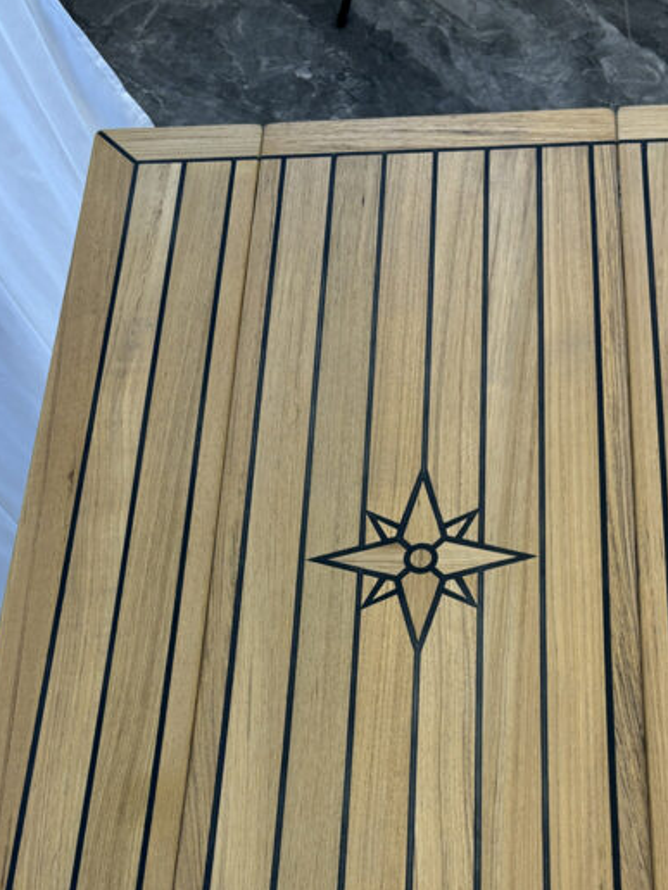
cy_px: 708
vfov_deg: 38.9
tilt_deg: -65.0
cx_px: 418
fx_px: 1209
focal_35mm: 47
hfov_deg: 30.7
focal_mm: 5.96
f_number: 1.6
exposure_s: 1/100
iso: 100
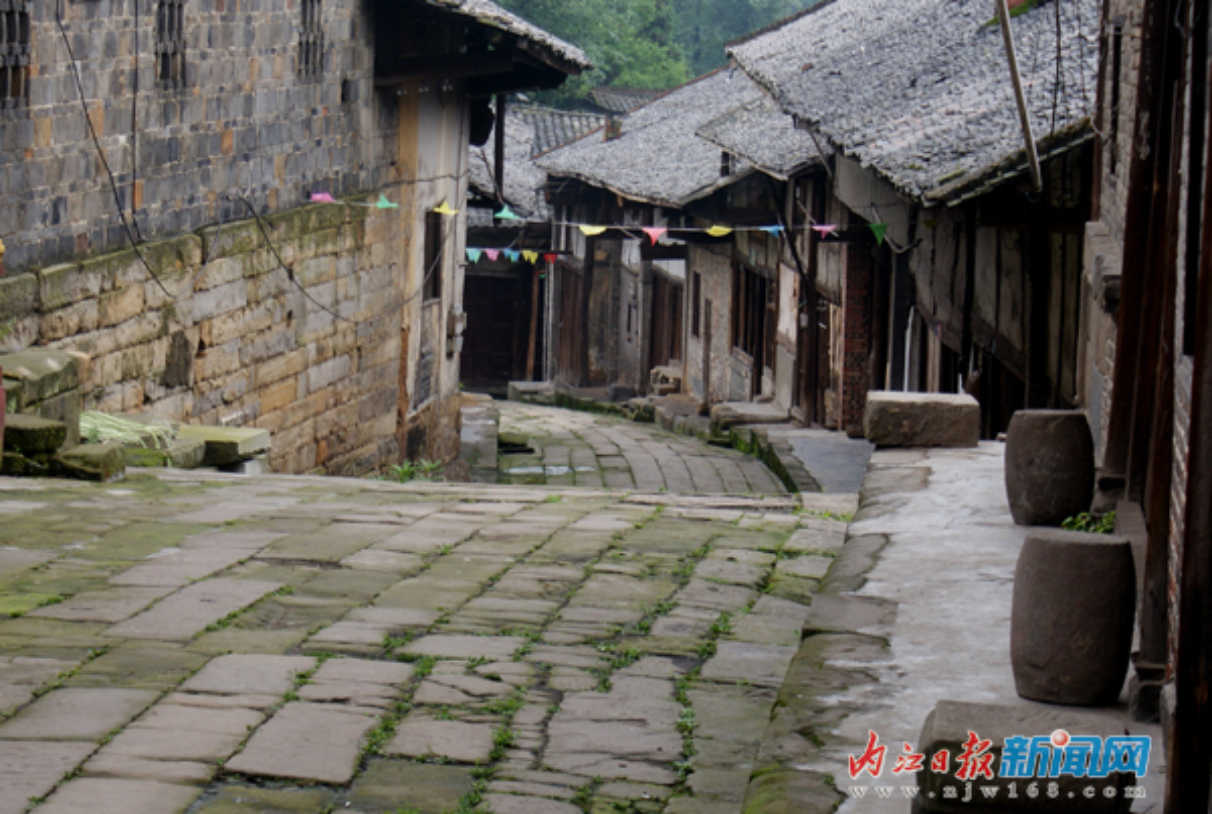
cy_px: 407
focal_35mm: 82
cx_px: 606
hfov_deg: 24.6
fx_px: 2784
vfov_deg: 16.6
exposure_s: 1/100
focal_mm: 55
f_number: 5.6
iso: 125
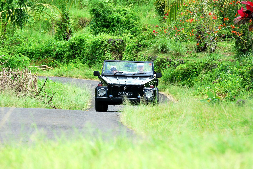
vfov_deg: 6.3
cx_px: 126
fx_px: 1530
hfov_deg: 9.5
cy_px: 84
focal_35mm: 218
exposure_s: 1/80
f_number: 5
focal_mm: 145
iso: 200
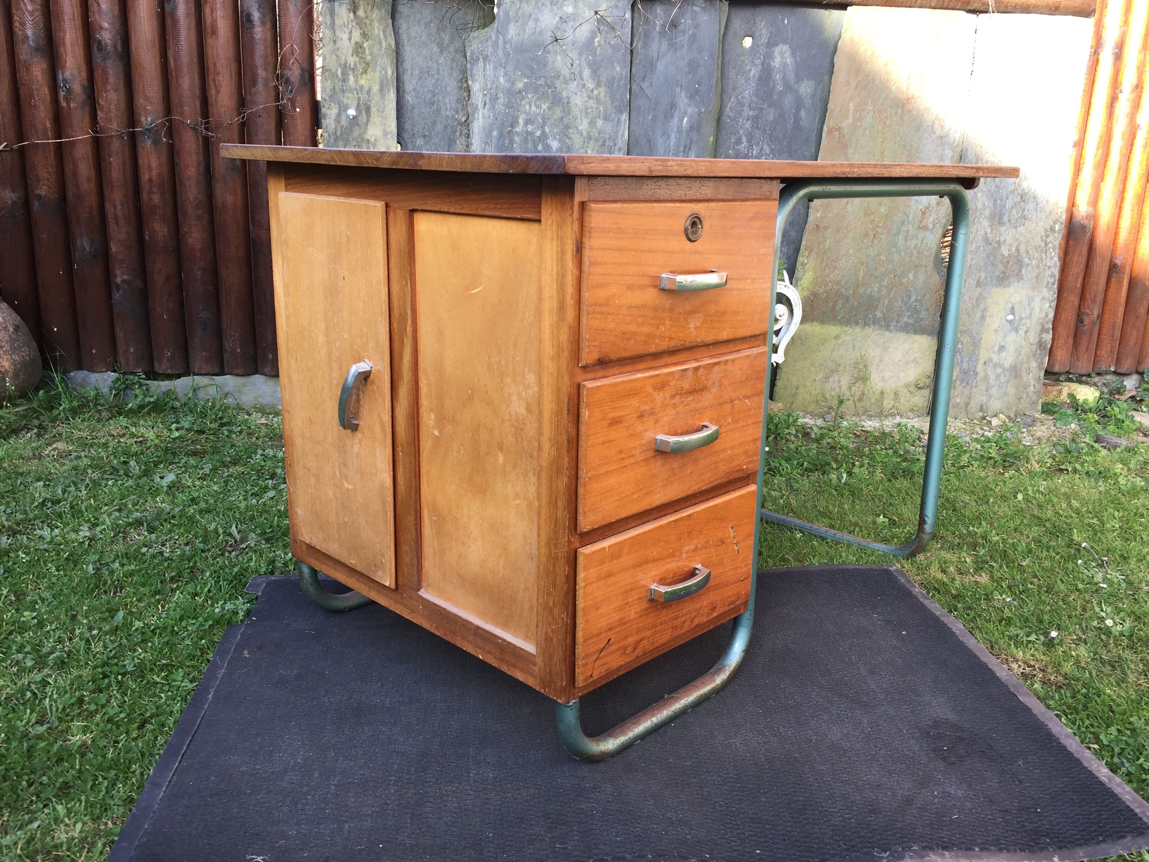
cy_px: 431
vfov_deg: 48.2
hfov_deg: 61.7
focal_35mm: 29
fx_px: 963
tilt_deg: -15.2
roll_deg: -3.6
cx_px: 574
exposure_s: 1/115
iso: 32
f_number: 2.2
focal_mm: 4.15
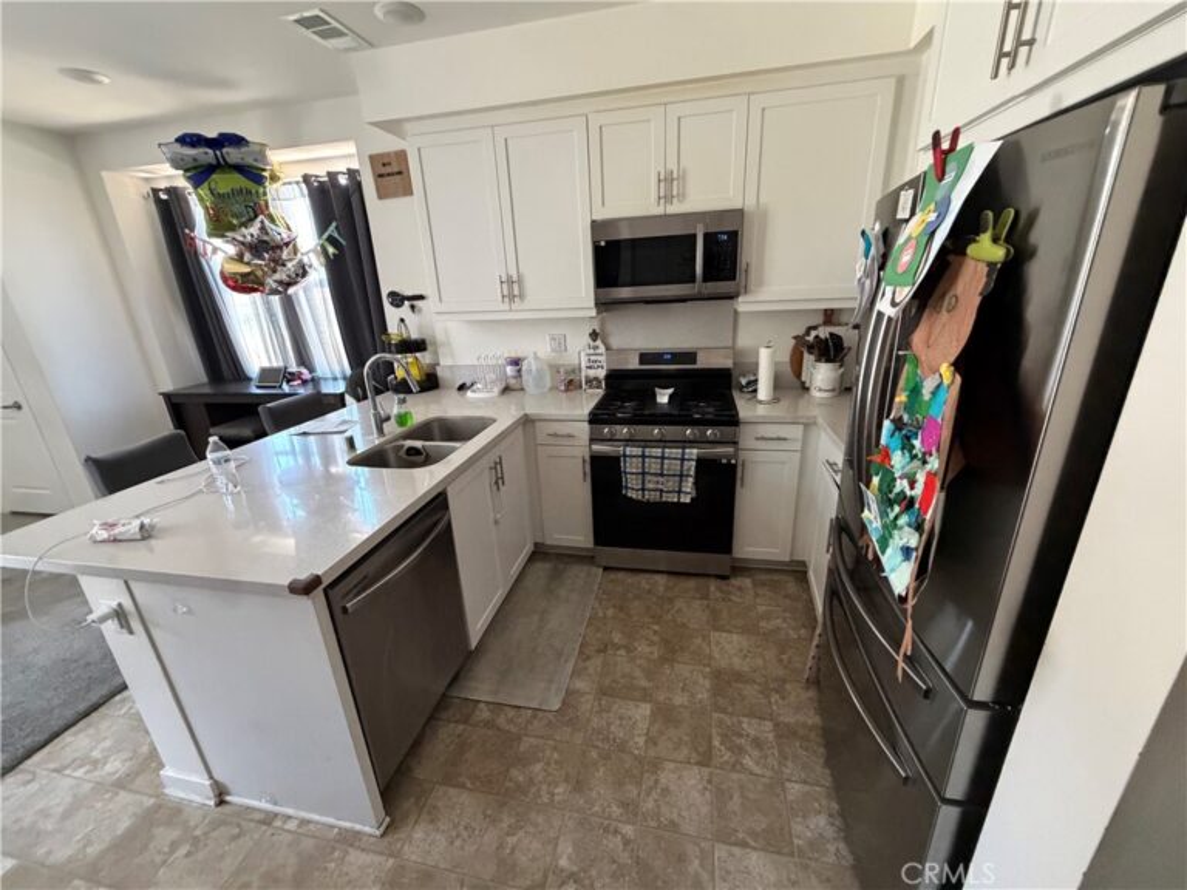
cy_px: 445
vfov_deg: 85.7
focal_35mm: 14
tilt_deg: -19.7
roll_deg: +3.2
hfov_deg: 102.1
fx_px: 480
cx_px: 594
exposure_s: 1/60
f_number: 2.2
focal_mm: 2.22
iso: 800
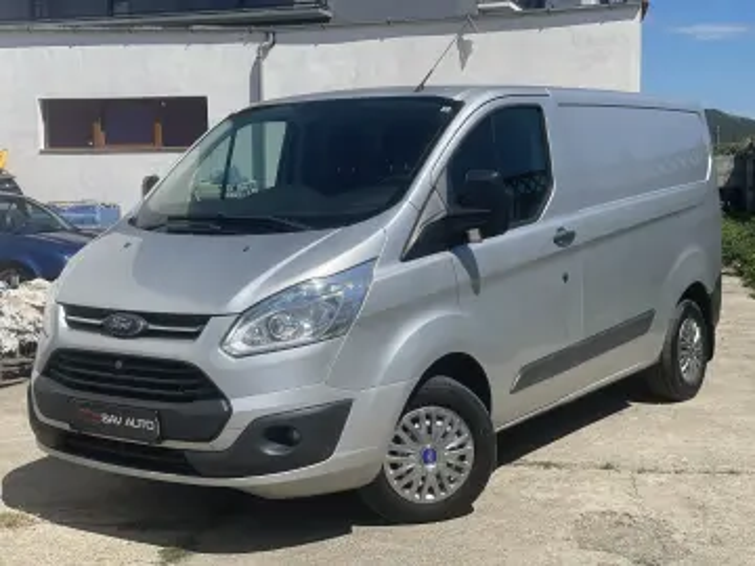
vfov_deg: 28.0
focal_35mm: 52
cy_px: 283
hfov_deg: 36.8
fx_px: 1134
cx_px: 378
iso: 32
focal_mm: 6
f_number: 2
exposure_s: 1/3690
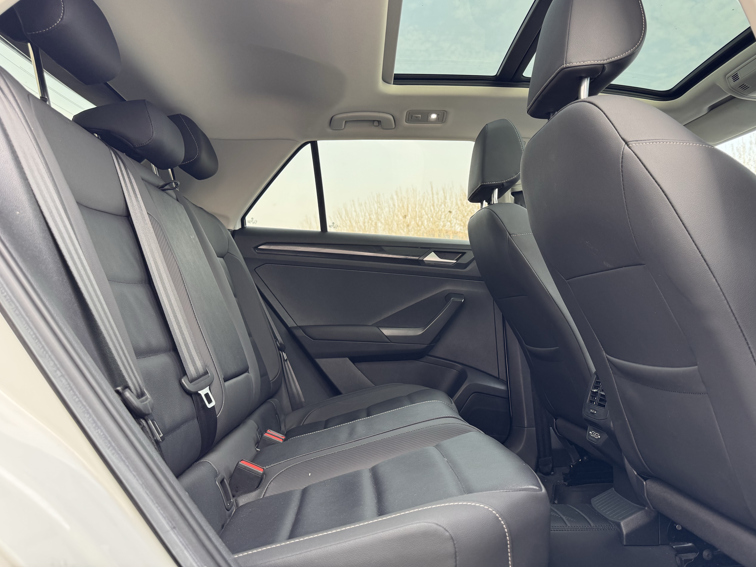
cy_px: 248
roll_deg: +0.2
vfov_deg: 51.2
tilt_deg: +5.9
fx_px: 590
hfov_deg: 65.2
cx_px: 416
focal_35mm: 27
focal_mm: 6.76
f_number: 1.78
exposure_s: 1/146
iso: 100
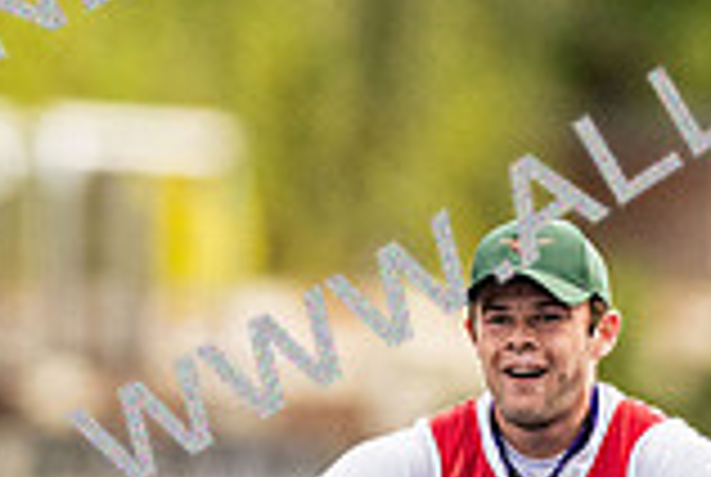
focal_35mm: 3296
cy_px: 497
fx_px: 65218
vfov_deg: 0.4
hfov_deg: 0.6
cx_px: 626
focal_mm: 600
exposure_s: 1/2500
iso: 360
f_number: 4
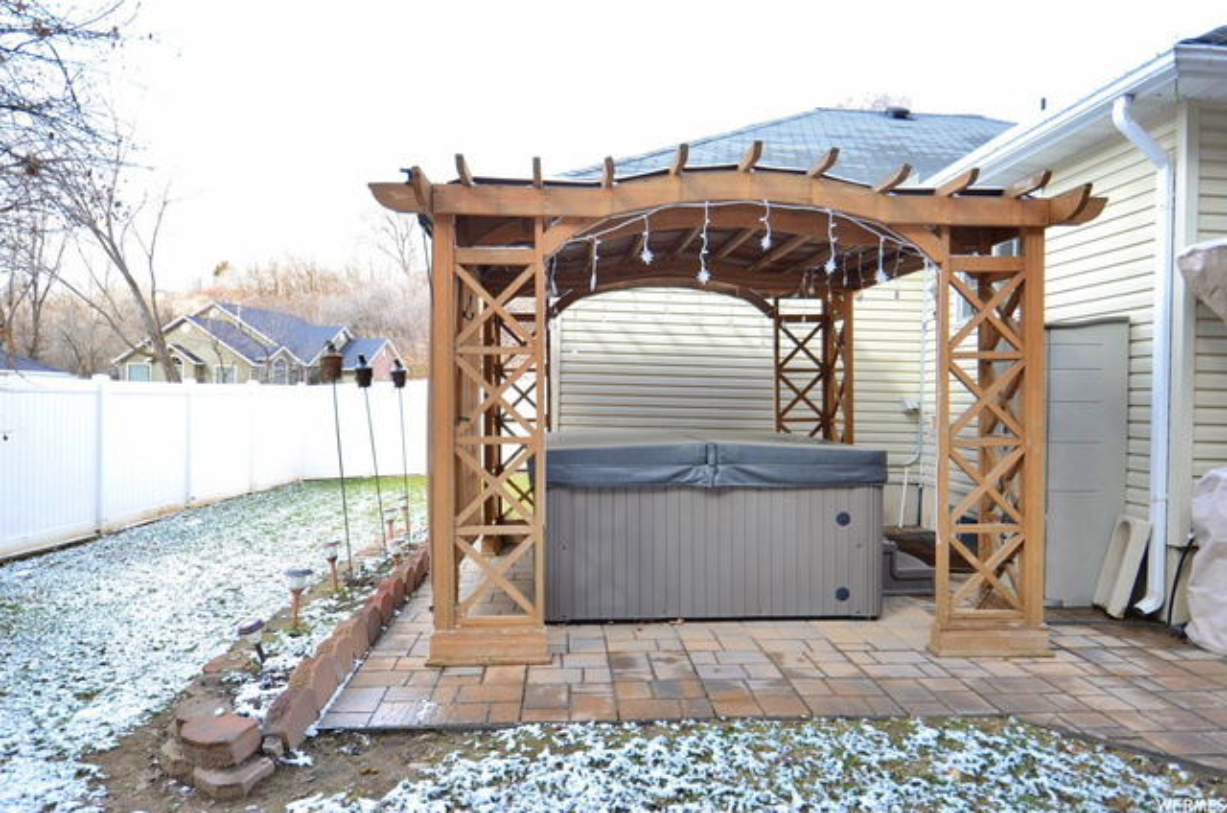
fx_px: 765
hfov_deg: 77.4
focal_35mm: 22
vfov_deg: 55.9
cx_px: 614
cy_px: 406
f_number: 4.2
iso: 100
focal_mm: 15
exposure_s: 1/80
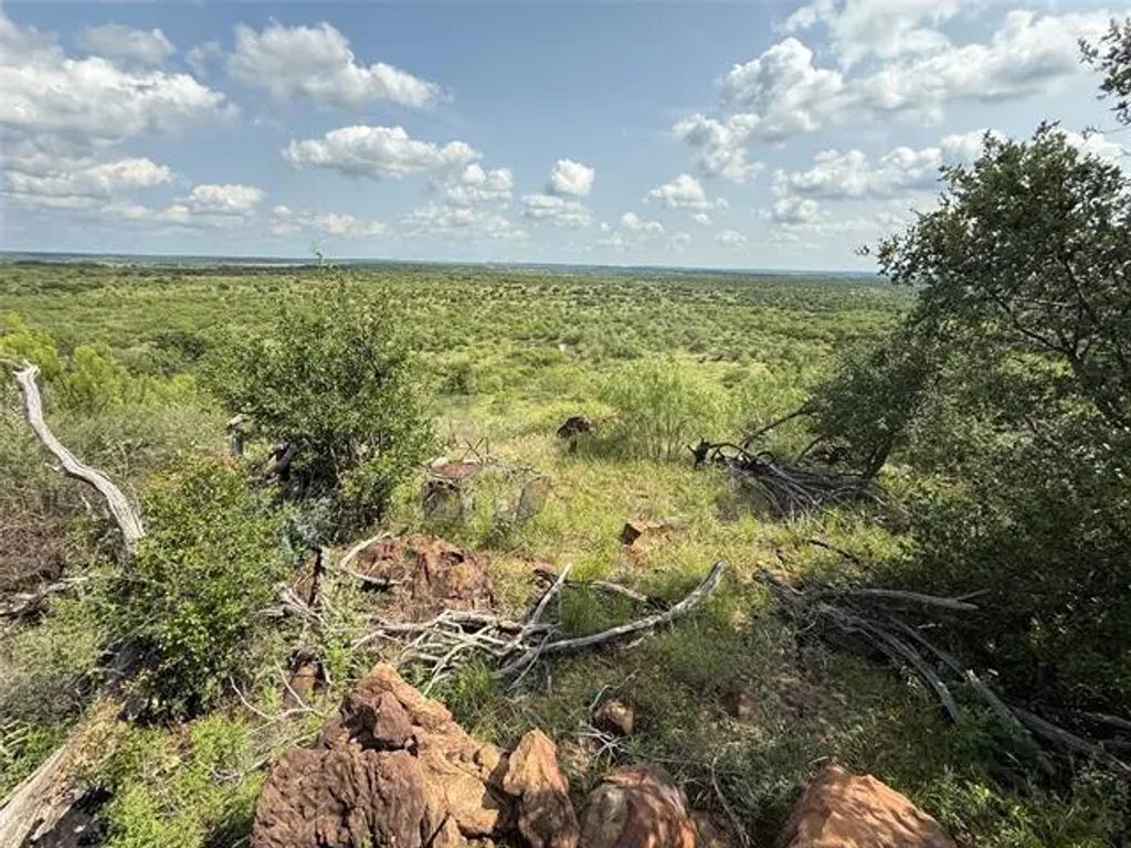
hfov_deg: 102.1
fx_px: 457
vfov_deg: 85.7
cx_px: 566
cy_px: 424
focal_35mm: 14
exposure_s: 1/1167
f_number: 2.2
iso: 50
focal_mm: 2.22
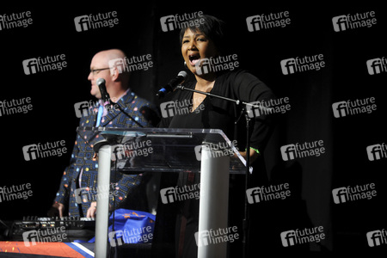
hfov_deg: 10.3
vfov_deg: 6.9
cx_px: 194
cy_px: 129
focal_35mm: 200
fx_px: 2150
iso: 1600
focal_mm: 200
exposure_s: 1/160
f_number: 2.8
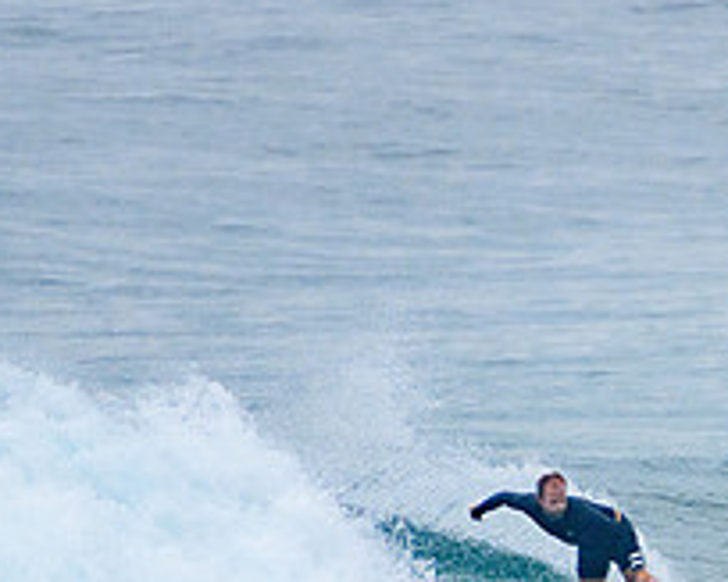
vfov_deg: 1.1
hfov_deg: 1.3
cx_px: 1113
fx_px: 31550
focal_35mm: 1465
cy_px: 612
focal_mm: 400
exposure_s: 1/1250
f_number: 5.6
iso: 500
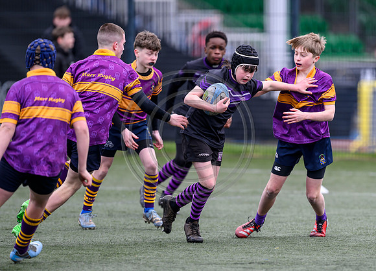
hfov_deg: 3.9
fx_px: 5459
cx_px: 246
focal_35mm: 510
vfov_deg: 2.8
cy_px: 146
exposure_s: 1/1600
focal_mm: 400
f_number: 3.5
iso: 500
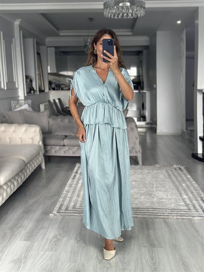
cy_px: 136
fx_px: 377
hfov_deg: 30.3
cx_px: 102
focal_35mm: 48
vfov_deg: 39.6
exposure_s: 1/60
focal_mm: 6.86
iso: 160
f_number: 1.78
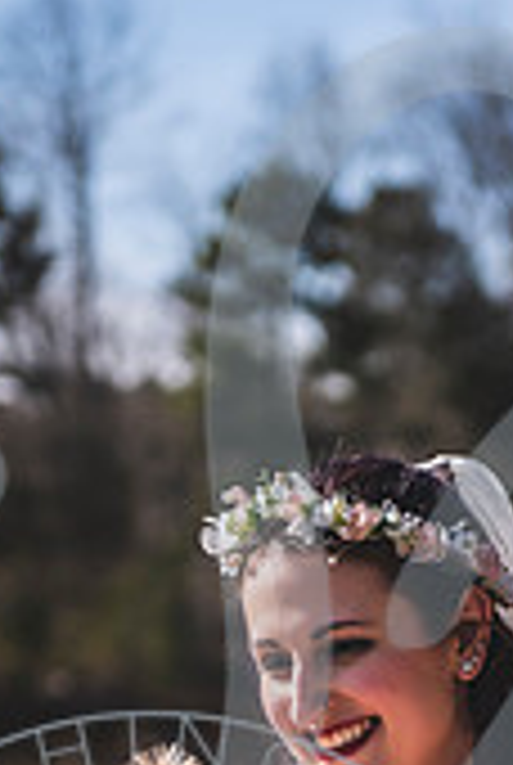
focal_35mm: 185
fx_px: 3938
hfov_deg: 7.4
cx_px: 356
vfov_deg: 11.0
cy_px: 788
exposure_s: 1/2000
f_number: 2.8
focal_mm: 70
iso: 100
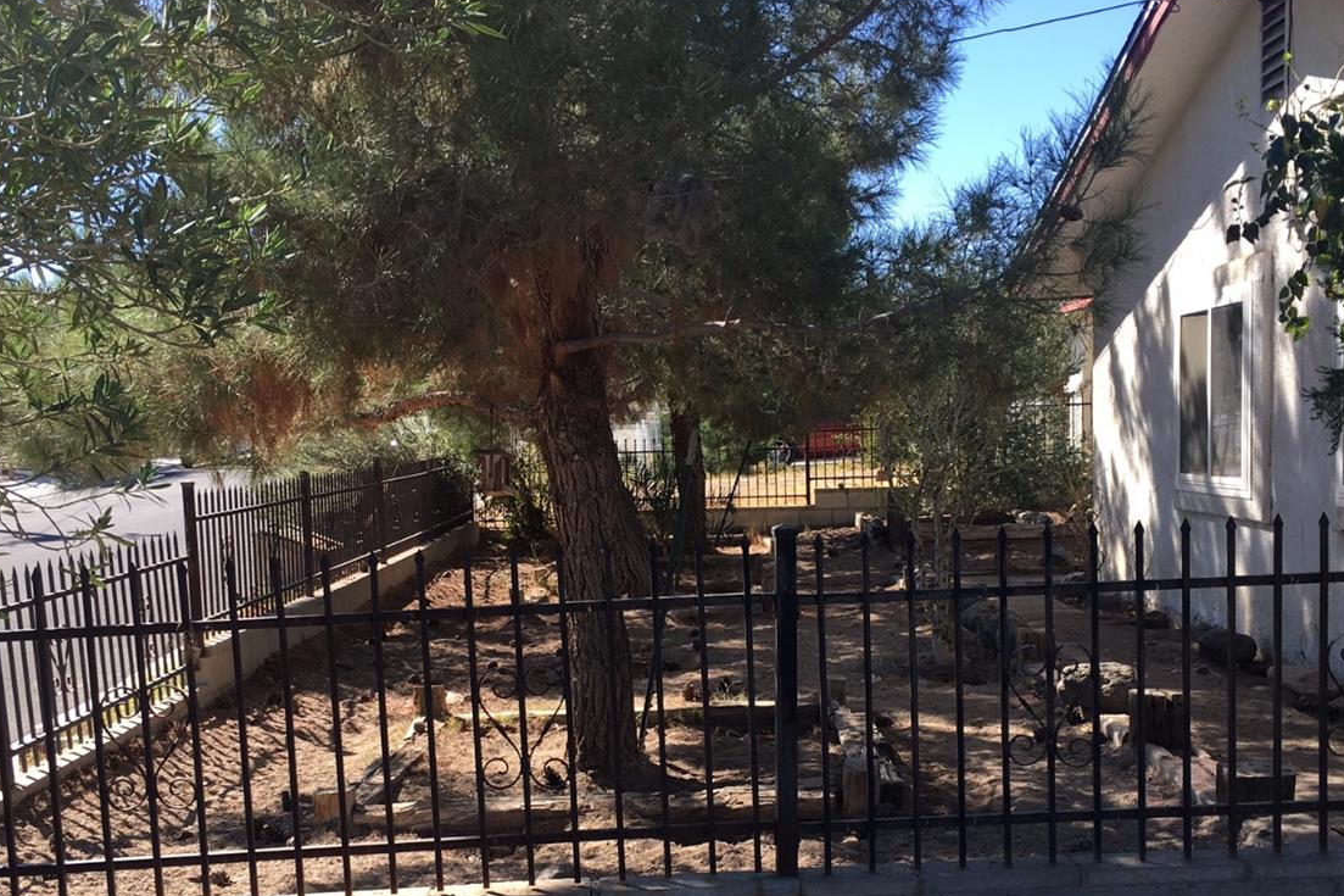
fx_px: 1530
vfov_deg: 32.2
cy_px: 631
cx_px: 702
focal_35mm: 41
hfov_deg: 47.4
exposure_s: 1/561
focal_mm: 4.15
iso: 25
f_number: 2.2
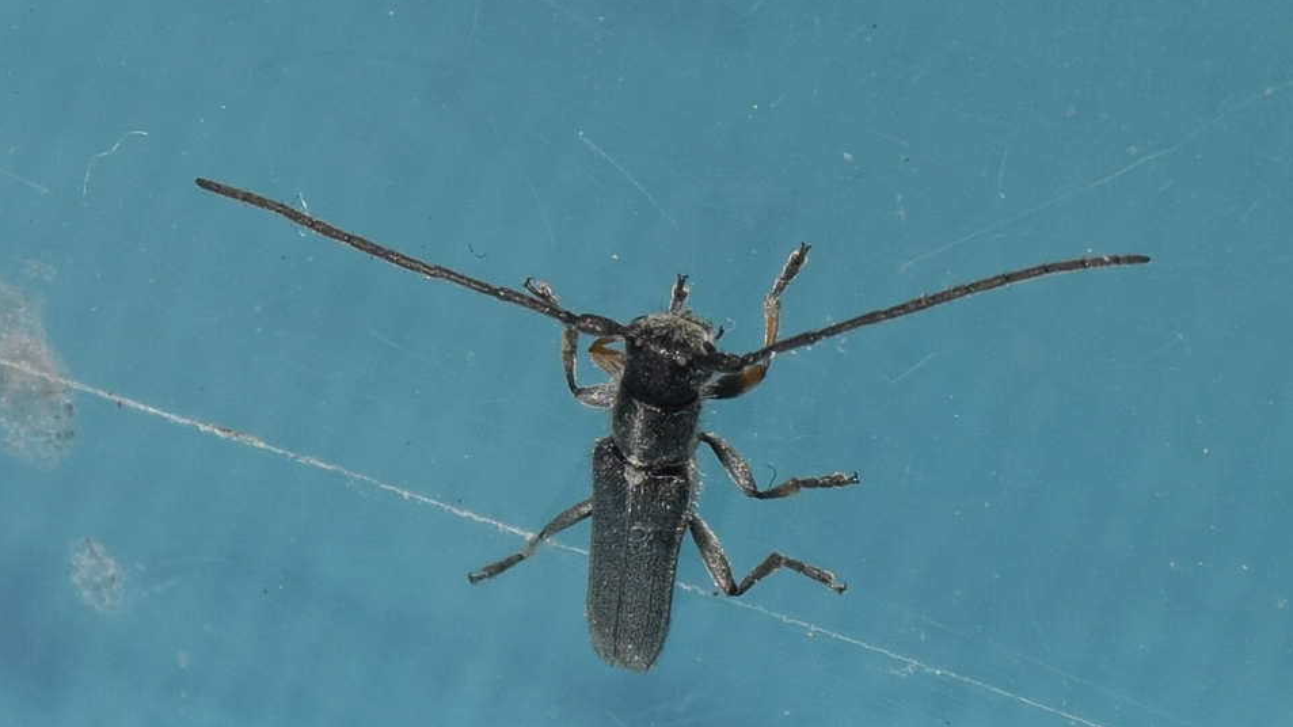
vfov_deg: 5.5
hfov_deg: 9.8
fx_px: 7577
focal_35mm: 221
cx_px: 646
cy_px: 415
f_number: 13
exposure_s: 1/160
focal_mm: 140
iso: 100
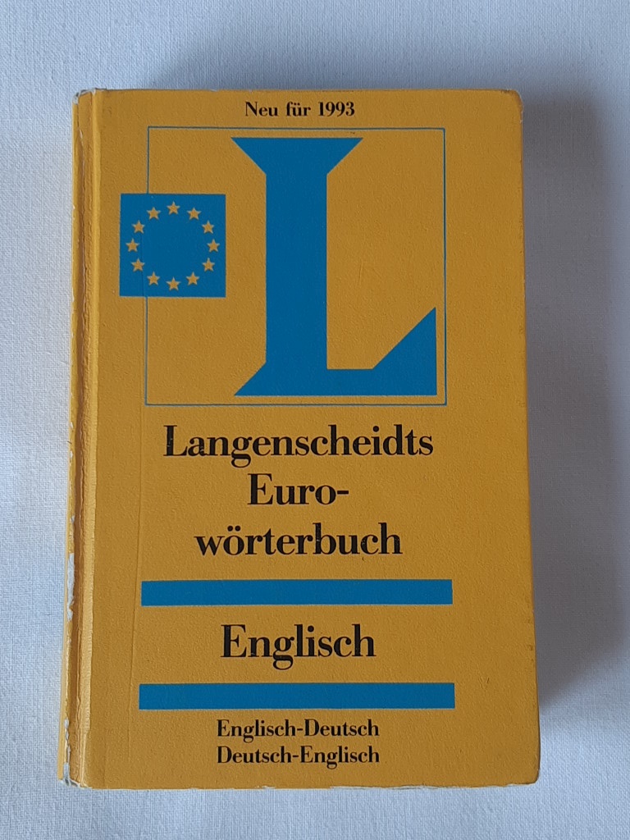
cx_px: 315
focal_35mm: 27
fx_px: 655
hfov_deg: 51.4
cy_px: 420
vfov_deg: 65.3
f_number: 1.7
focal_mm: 3.93
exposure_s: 1/50
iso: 102
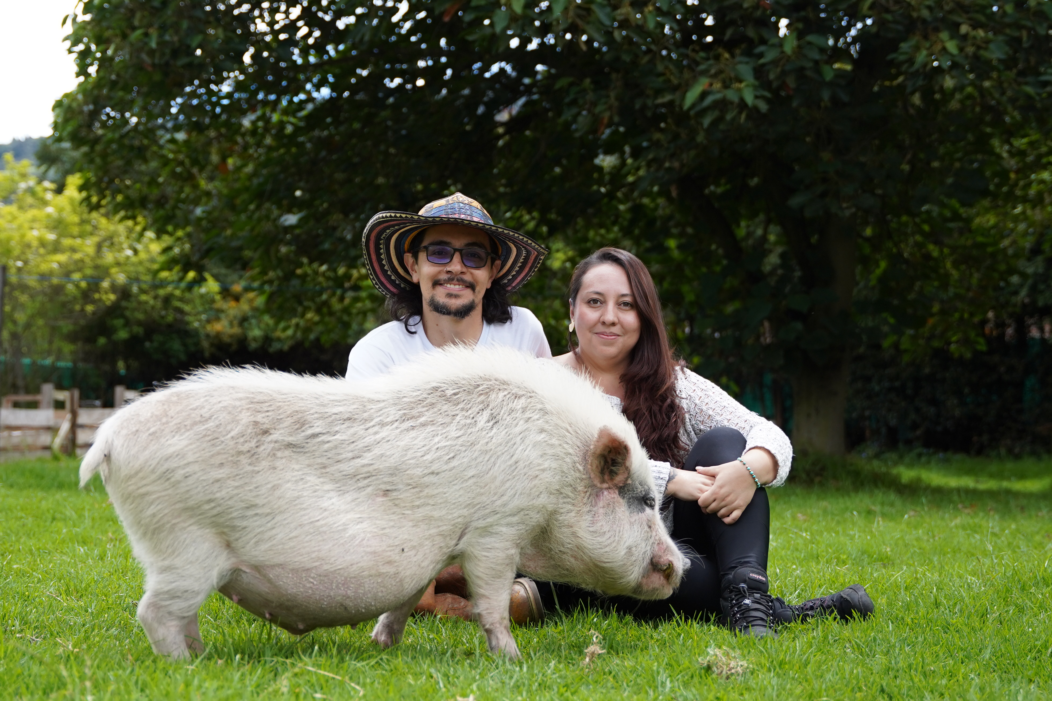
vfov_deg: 23.8
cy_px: 350
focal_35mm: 57
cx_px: 526
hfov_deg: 35.1
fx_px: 1666
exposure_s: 1/2000
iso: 500
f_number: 2.8
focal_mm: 38.3
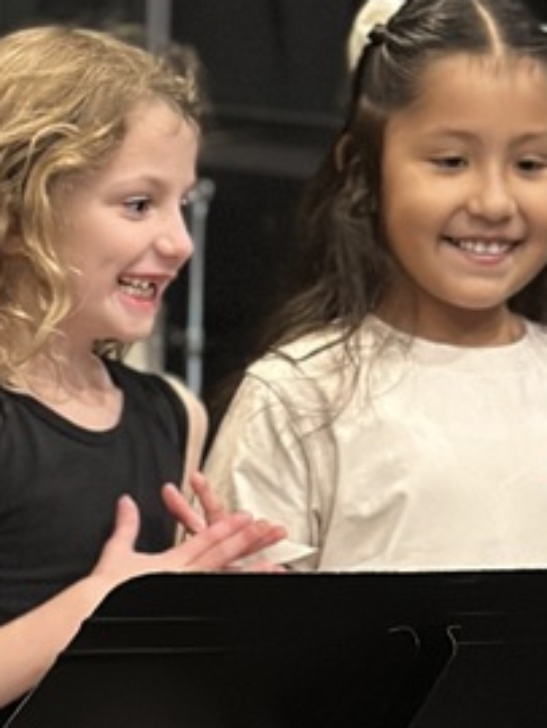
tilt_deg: -1.6
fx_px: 3829
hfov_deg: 8.2
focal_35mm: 182
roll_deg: -1.3
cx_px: 410
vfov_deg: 10.8
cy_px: 488
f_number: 1.78
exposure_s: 1/40
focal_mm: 6.86
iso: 640
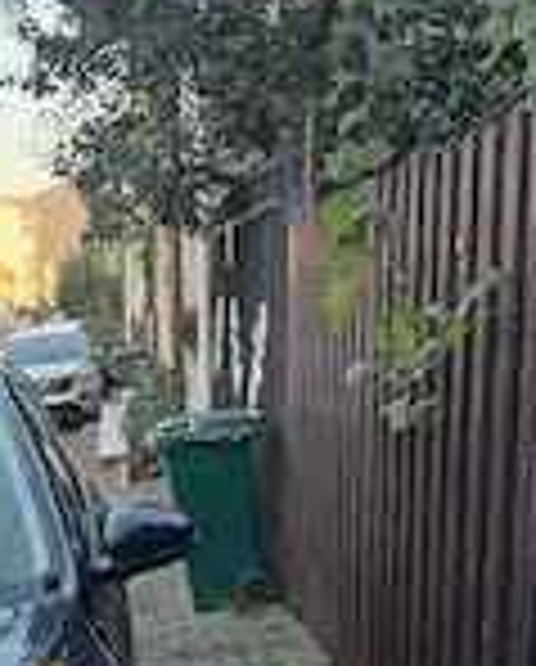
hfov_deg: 20.3
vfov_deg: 25.2
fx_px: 1404
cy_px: 693
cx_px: -104
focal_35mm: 71
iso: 224
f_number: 1.9
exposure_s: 1/101
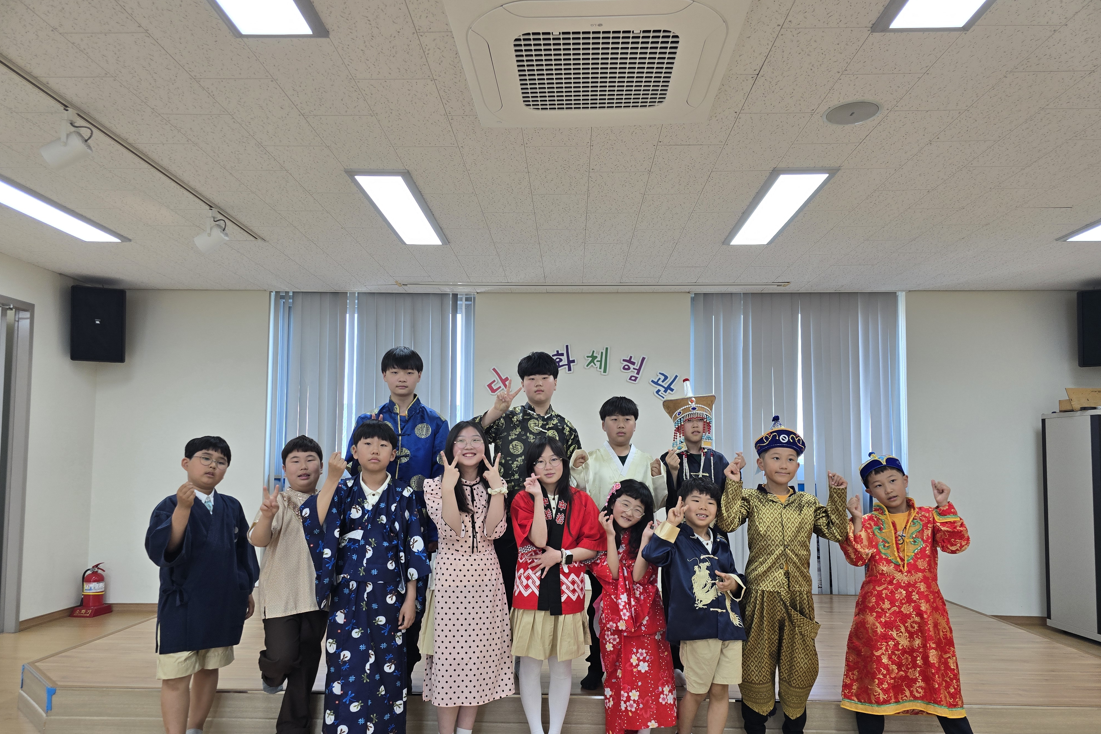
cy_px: 410
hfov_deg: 73.7
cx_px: 550
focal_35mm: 24
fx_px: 734
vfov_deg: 53.0
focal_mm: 6.3
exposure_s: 1/120
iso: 50
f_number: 1.7
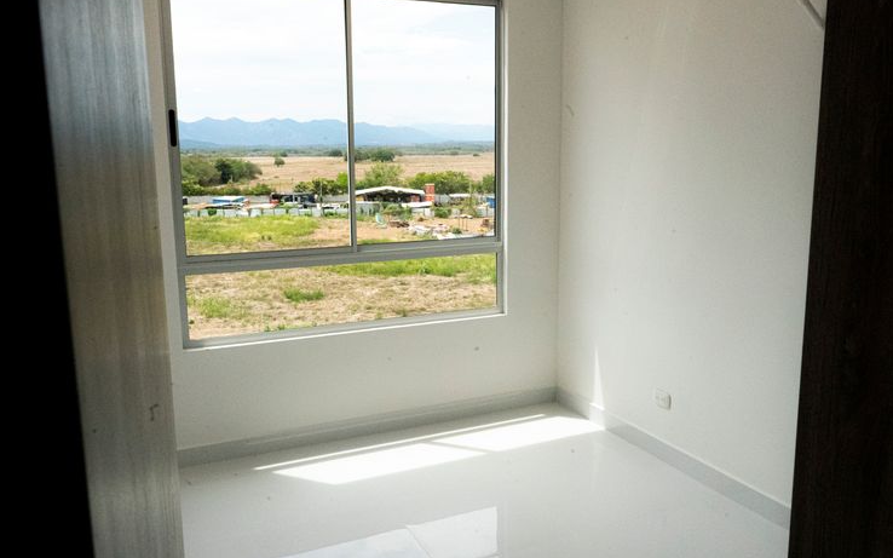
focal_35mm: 29
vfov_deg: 43.1
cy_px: 271
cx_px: 443
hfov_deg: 64.6
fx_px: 706
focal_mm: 28
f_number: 20
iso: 20000
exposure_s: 1/3200
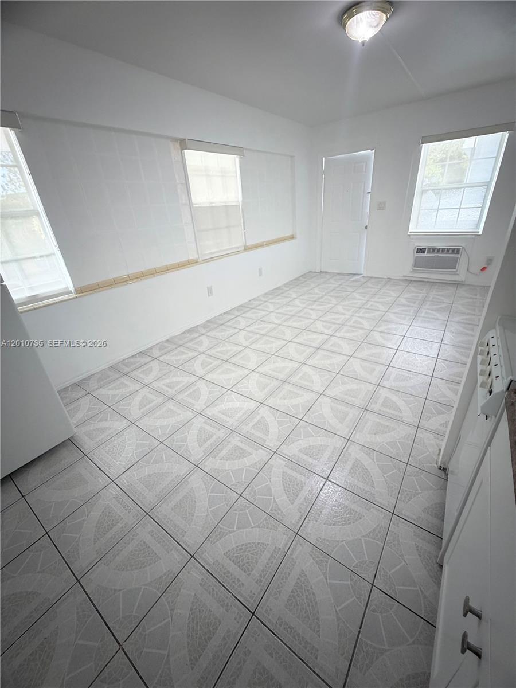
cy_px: 344
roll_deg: +4.5
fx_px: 278
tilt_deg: -26.3
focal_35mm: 14
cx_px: 258
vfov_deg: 102.1
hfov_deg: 85.7
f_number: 2.2
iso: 320
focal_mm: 2.22
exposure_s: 1/100
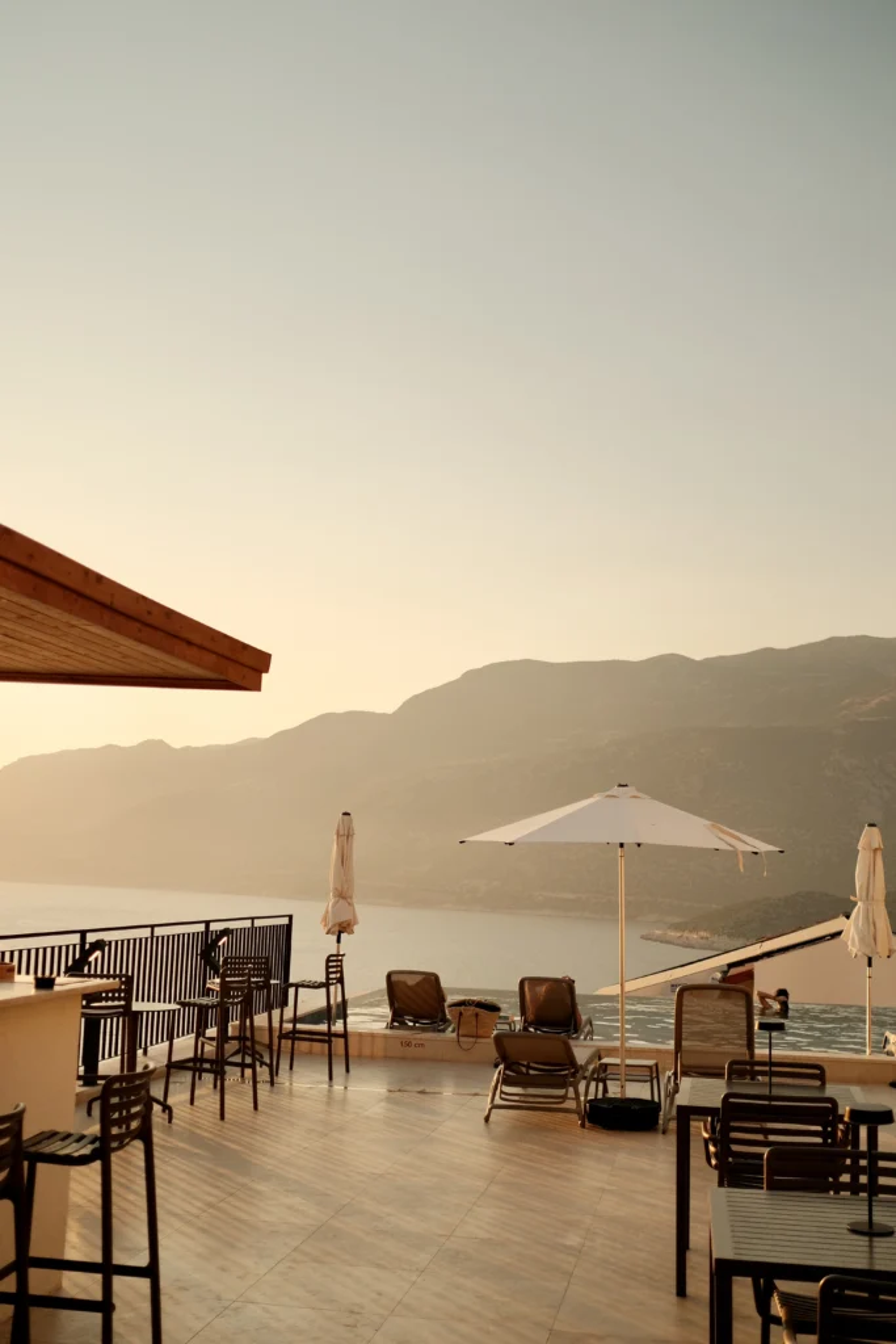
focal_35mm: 35
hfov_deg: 37.9
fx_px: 1306
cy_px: 672
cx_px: 448
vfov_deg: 54.4
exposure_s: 1/1600
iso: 320
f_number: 2
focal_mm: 23
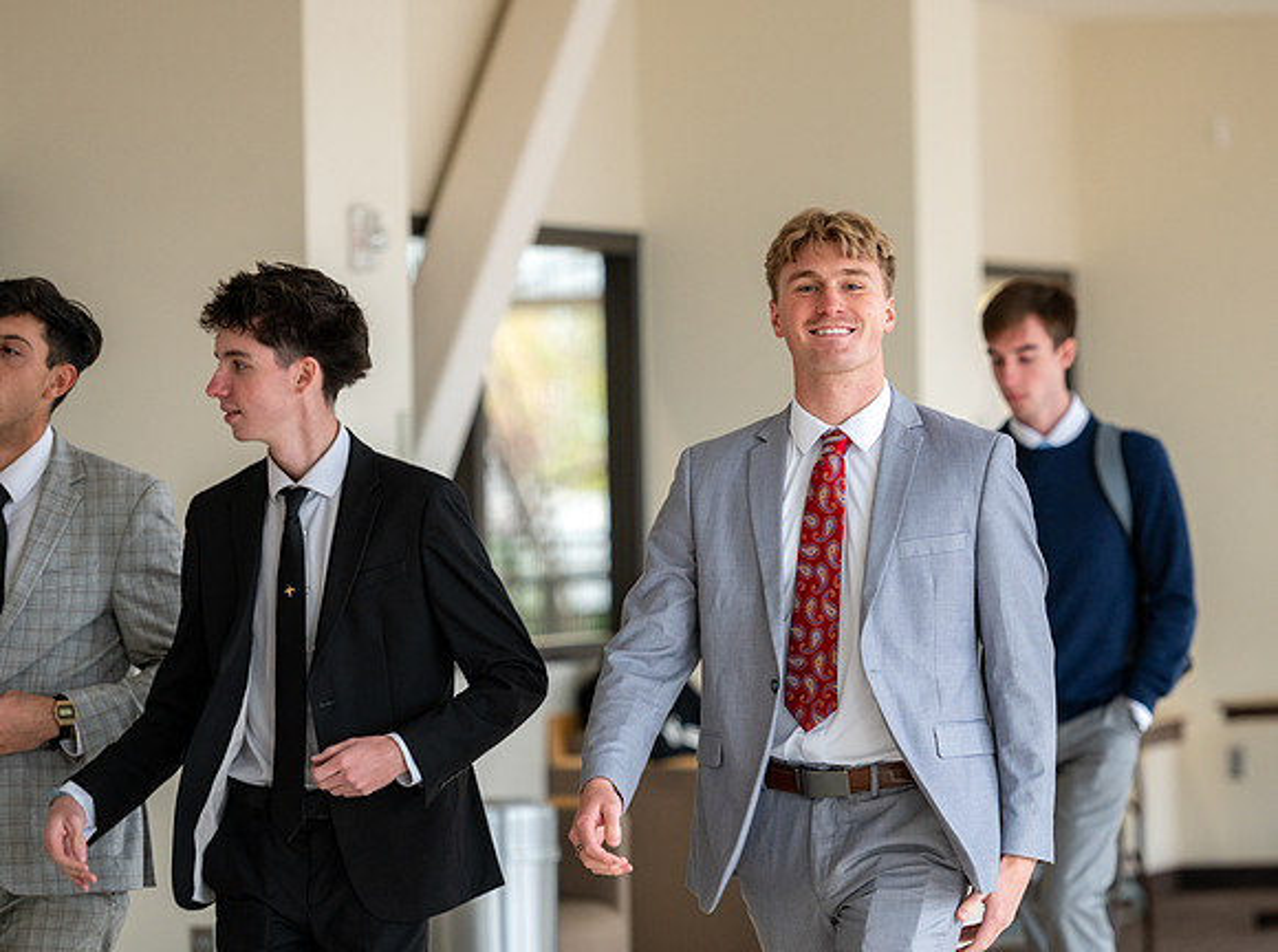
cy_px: 421
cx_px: 797
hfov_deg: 11.0
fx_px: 6637
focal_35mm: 180
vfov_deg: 8.2
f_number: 2.8
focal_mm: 150
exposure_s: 1/200
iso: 500
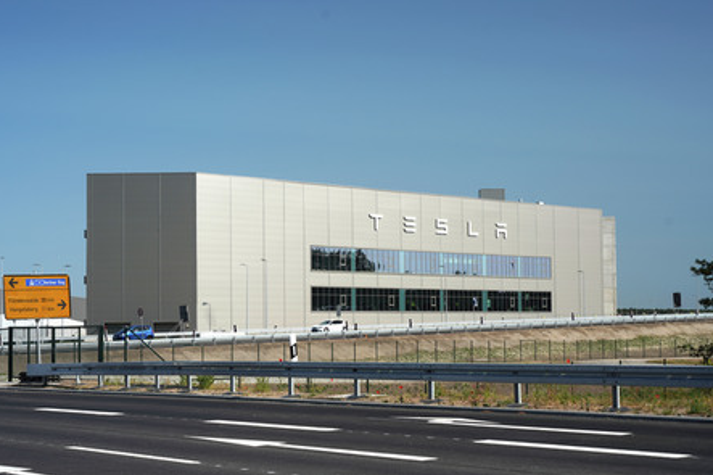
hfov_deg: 35.7
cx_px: 355
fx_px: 1109
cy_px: 238
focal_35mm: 56
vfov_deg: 24.2
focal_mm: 55
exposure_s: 1/160
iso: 100
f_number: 8
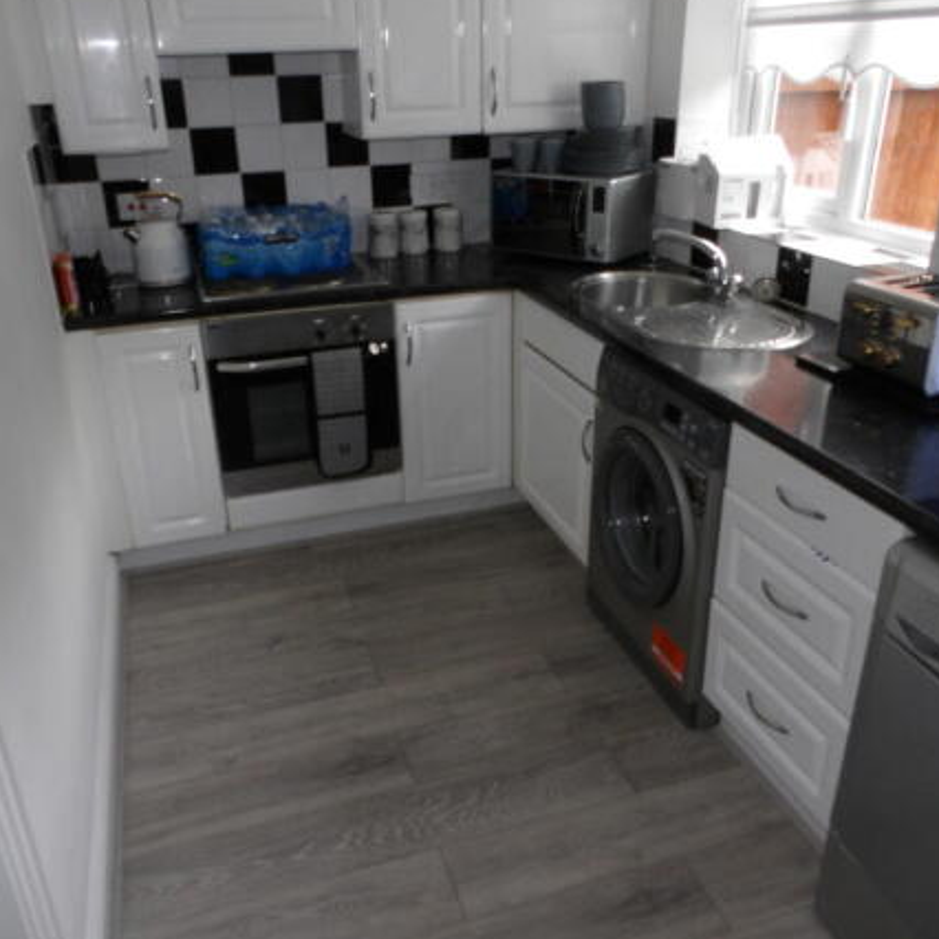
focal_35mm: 29
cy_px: 466
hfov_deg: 55.6
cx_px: 449
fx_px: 890
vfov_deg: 55.6
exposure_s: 1/15
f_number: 4.1
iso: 200
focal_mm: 4.3
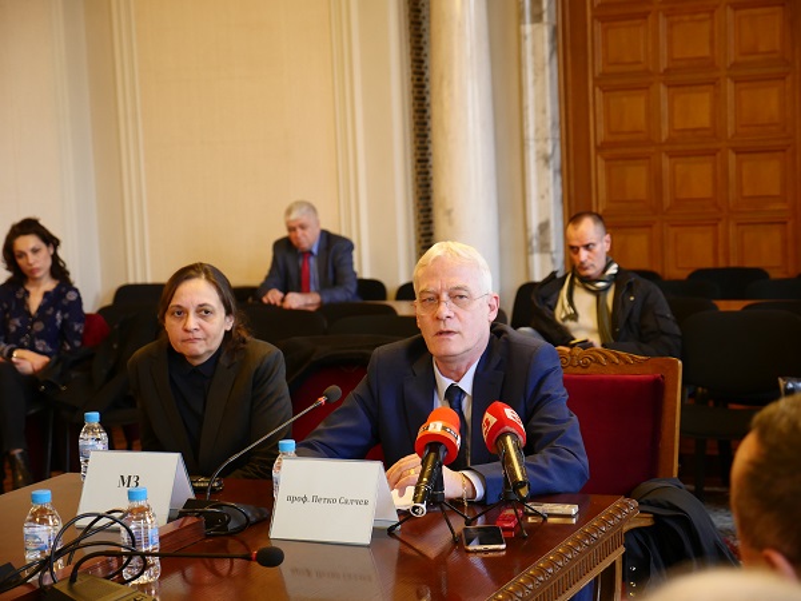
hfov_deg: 27.8
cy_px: 300
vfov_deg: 21.0
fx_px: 1620
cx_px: 400
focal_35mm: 70
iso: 800
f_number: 2.8
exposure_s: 1/125
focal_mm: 35
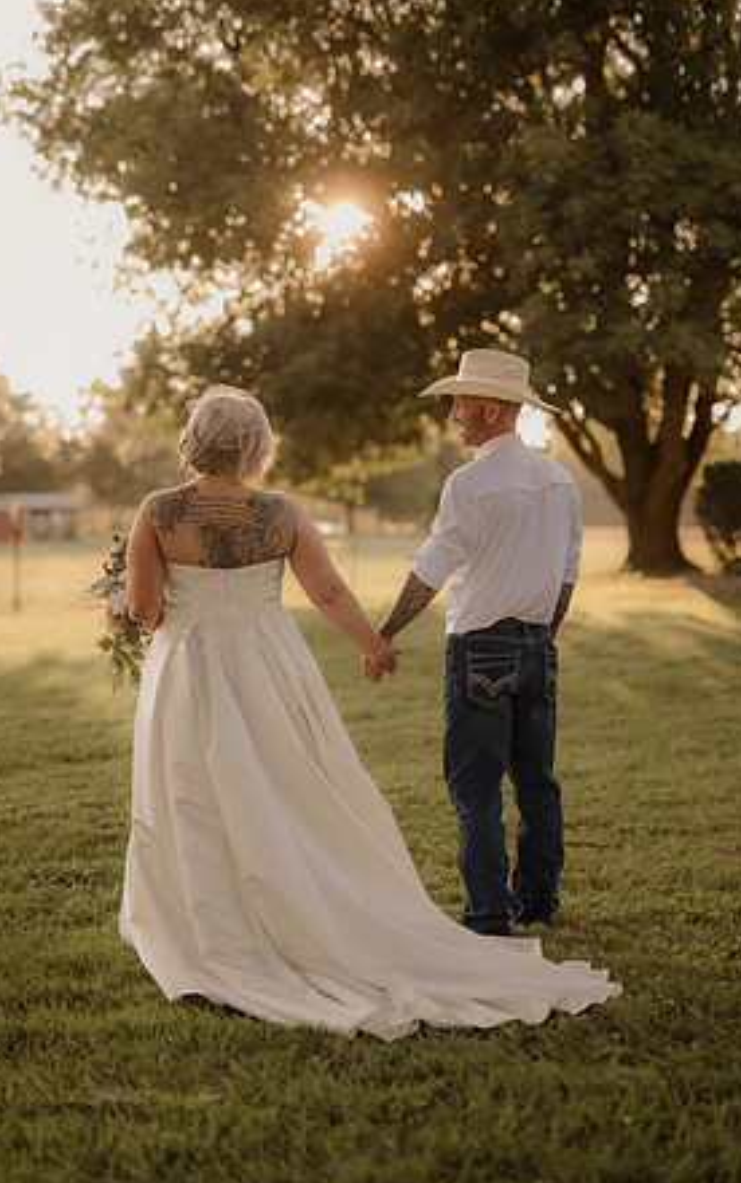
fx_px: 1679
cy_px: 593
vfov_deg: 38.9
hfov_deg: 24.9
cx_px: 387
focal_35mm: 52
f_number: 2.8
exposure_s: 1/640
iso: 200
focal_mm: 50
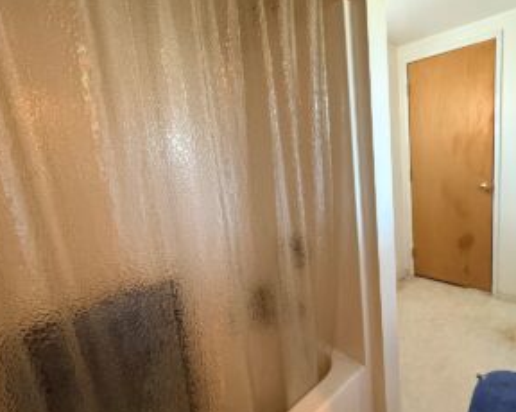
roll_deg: +5.0
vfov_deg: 70.8
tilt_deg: -9.2
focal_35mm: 19
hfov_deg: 81.2
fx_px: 290
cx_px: 333
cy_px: 204
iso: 500
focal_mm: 2.22
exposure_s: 1/60
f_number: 2.2
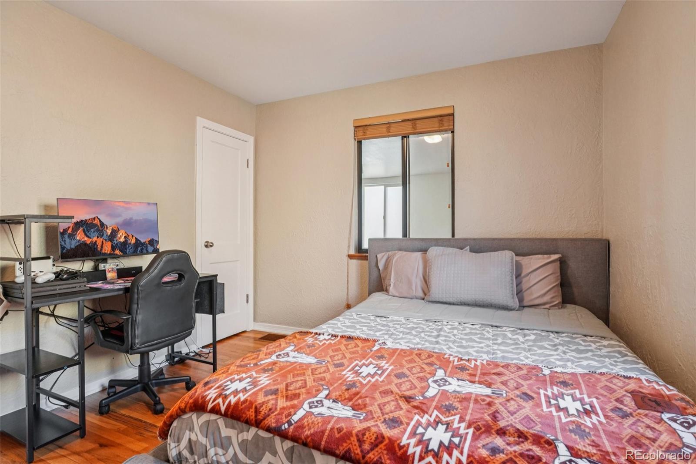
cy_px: 232
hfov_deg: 95.0
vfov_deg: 72.0
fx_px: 319
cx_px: 348
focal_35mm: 16
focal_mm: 11
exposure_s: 1/30
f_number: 8
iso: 800
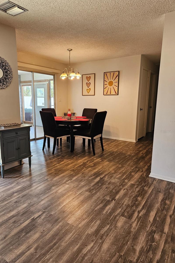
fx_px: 175
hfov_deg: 53.0
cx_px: 77
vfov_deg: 73.8
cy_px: 131
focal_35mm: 24
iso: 200
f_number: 1.8
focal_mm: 5.4
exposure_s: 1/120
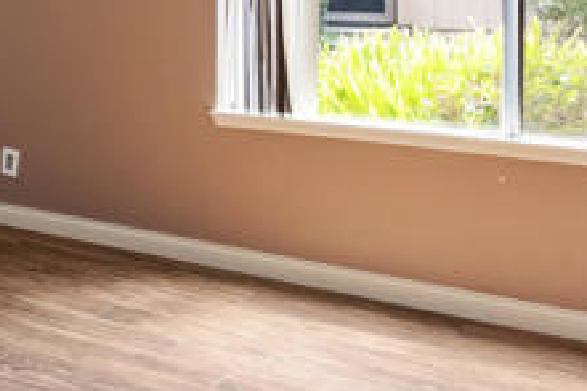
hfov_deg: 25.5
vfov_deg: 19.8
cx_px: -226
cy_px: -55
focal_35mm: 65
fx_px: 1059
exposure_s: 1/4
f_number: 9.5
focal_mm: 14
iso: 800
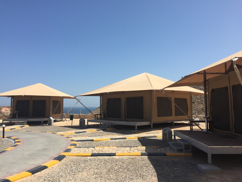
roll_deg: +0.2
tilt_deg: +3.5
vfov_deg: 48.2
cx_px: 121
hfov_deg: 61.7
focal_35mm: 29
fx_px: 203
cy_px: 91
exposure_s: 1/2825
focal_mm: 4.15
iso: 32
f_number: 2.2
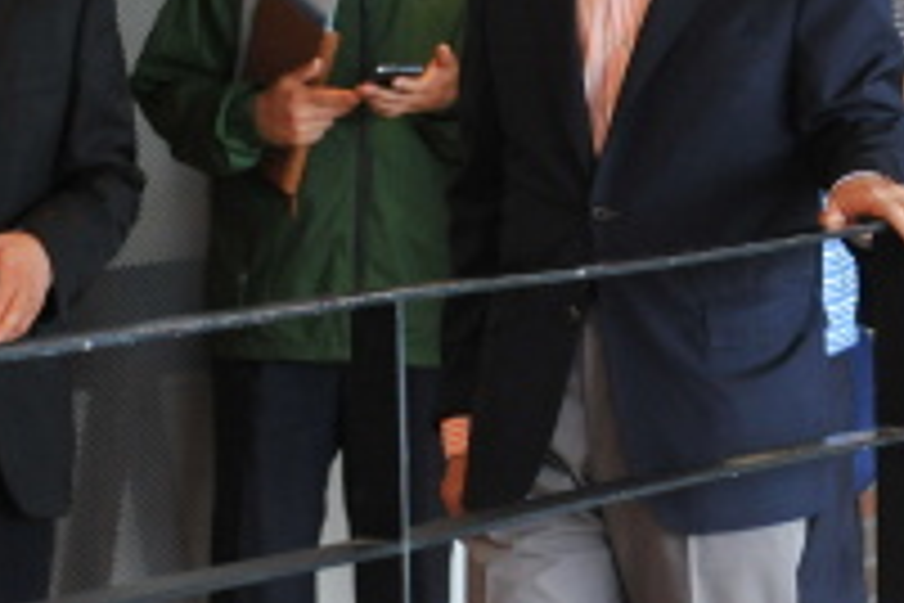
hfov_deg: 9.1
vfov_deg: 6.1
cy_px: 310
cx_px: 841
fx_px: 5675
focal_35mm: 226
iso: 2000
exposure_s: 1/125
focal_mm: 70
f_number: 4
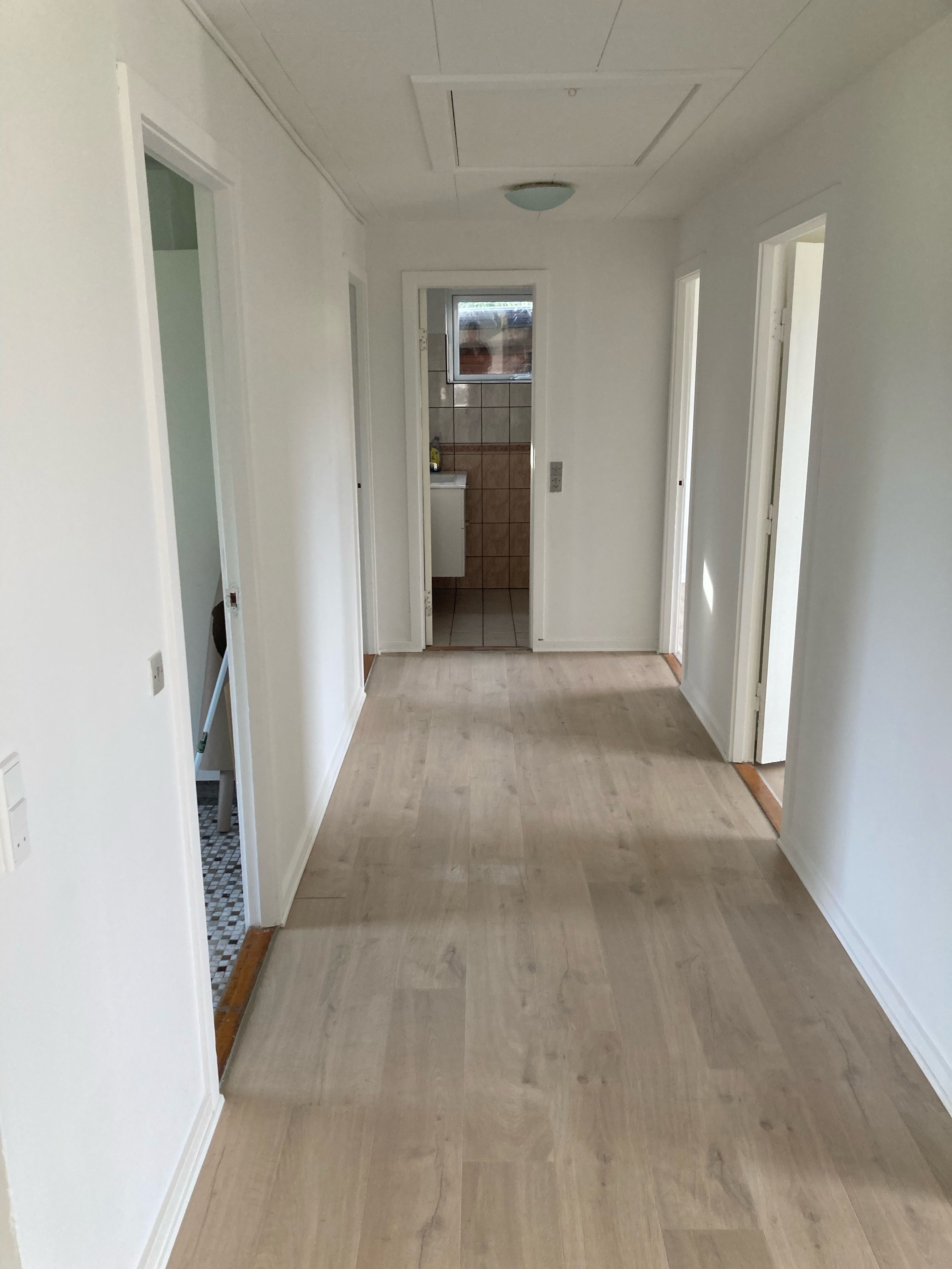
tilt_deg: -14.0
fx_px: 1027
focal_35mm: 28
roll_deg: +1.1
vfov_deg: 63.4
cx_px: 476
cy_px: 634
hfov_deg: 49.7
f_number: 1.8
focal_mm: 3.99
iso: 80
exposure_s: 1/95
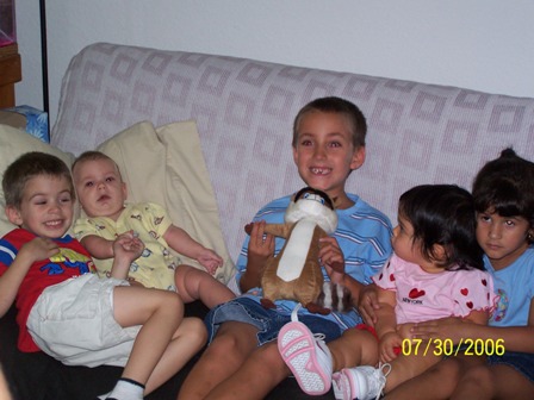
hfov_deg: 28.2
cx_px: 267
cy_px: 200
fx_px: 1064
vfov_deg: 21.3
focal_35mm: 69
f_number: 3.2
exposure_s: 1/90
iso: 140
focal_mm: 11.5
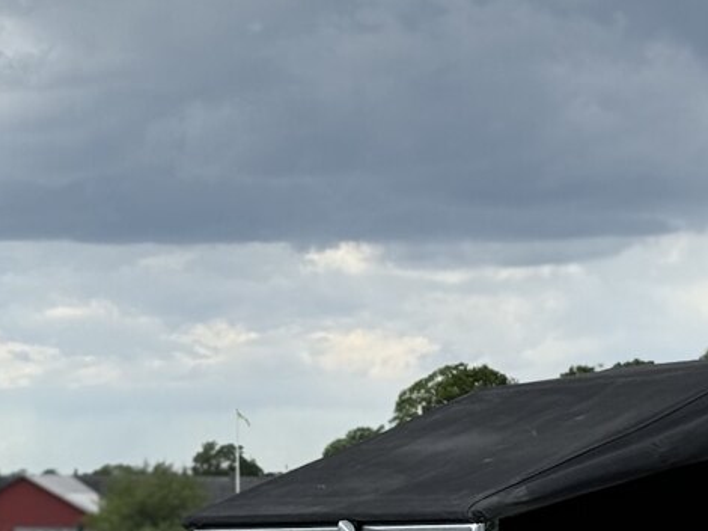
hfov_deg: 12.6
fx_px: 3209
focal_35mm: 157
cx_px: 348
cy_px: 711
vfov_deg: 9.3
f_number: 1.78
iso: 64
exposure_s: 1/2494
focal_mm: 6.76
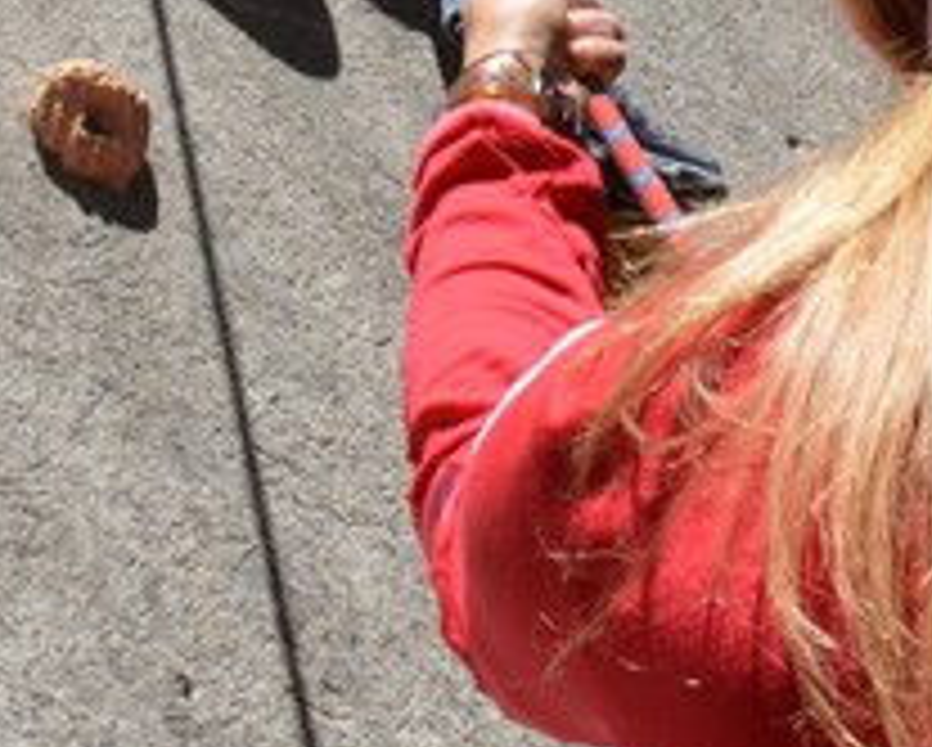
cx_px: 27
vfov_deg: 11.6
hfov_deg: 15.1
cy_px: -497
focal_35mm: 125
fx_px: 3451
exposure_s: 1/400
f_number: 11
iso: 400
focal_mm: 18
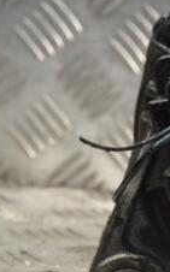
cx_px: 310
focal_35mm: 142
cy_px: 149
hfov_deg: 8.8
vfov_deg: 14.7
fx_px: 1057
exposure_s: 1/250
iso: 3200
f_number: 8
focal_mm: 35
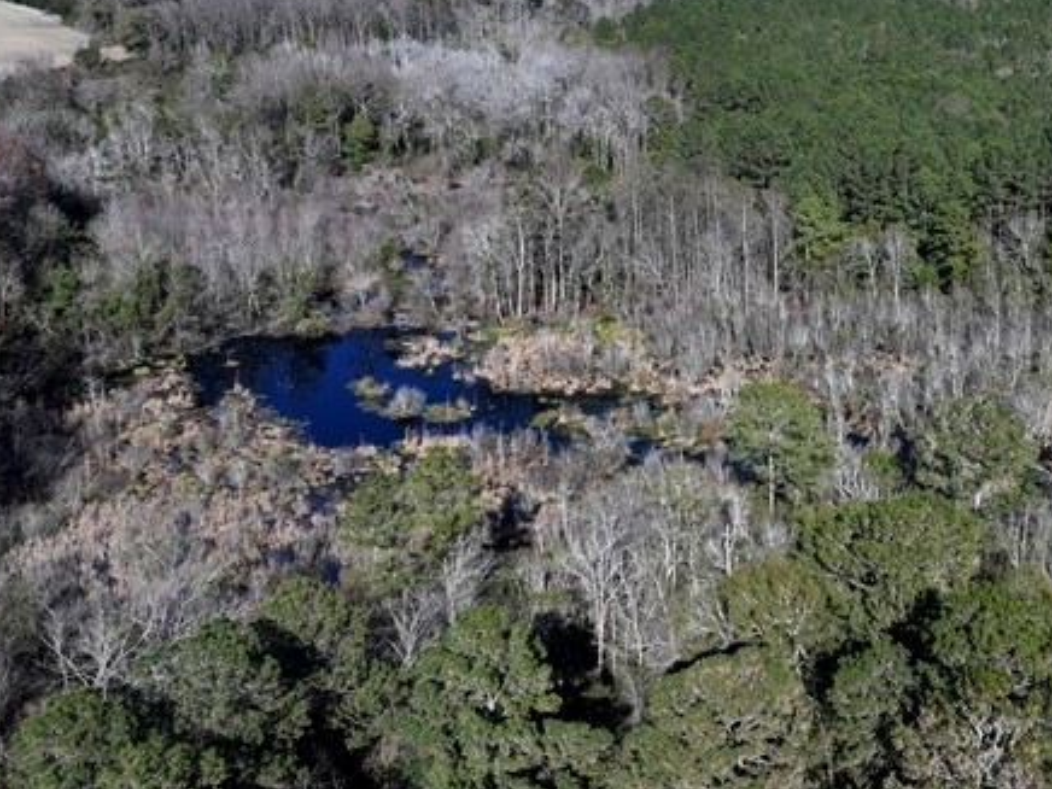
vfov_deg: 32.5
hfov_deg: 41.0
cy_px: 244
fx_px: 1337
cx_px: 857
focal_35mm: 44
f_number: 4
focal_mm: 12.29
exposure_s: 1/1600
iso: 100
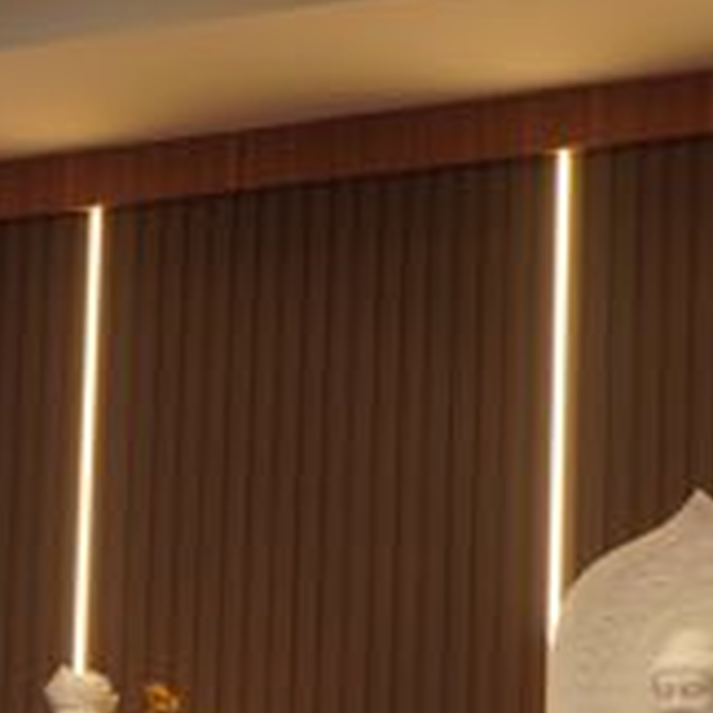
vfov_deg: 9.4
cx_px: -128
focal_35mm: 185
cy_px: 687
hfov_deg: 9.3
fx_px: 4317
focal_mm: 49
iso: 640
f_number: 5.6
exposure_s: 1/80
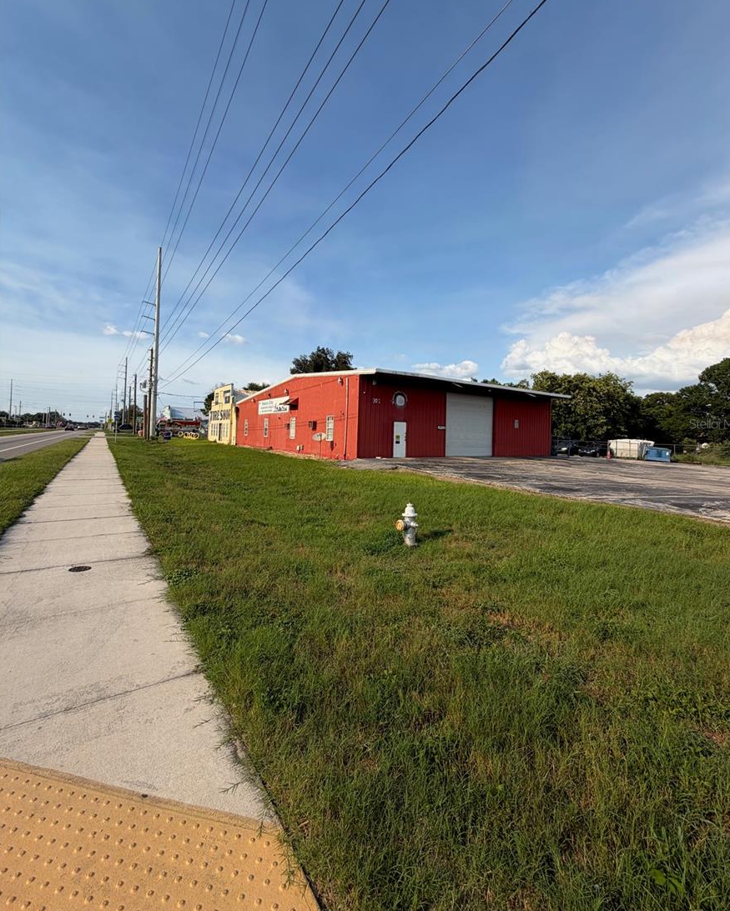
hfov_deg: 84.1
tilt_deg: +2.8
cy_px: 423
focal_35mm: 15
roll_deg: -1.9
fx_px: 405
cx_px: 373
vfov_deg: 96.6
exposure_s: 1/789
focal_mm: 2.22
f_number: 2.2
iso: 20
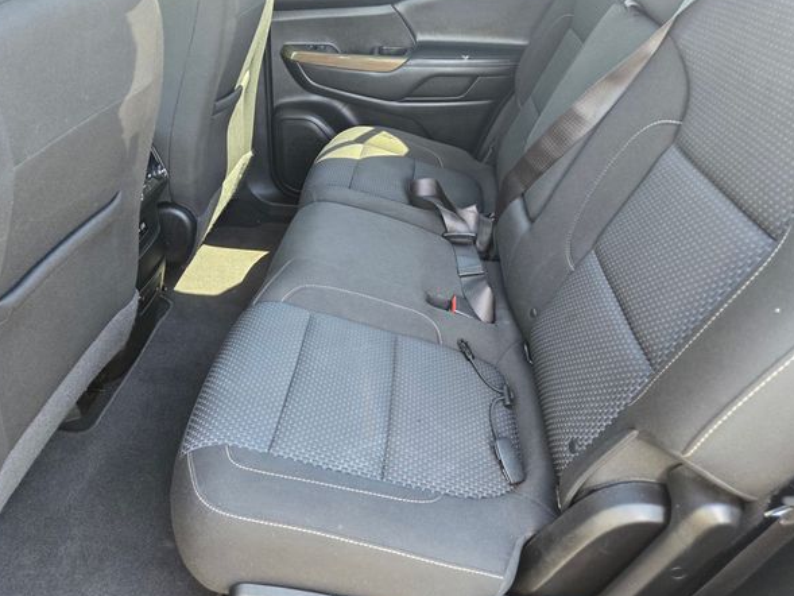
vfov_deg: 54.9
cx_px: 369
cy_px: 287
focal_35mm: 25
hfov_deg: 69.3
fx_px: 574
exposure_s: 1/120
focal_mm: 5.4
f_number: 1.8
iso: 400
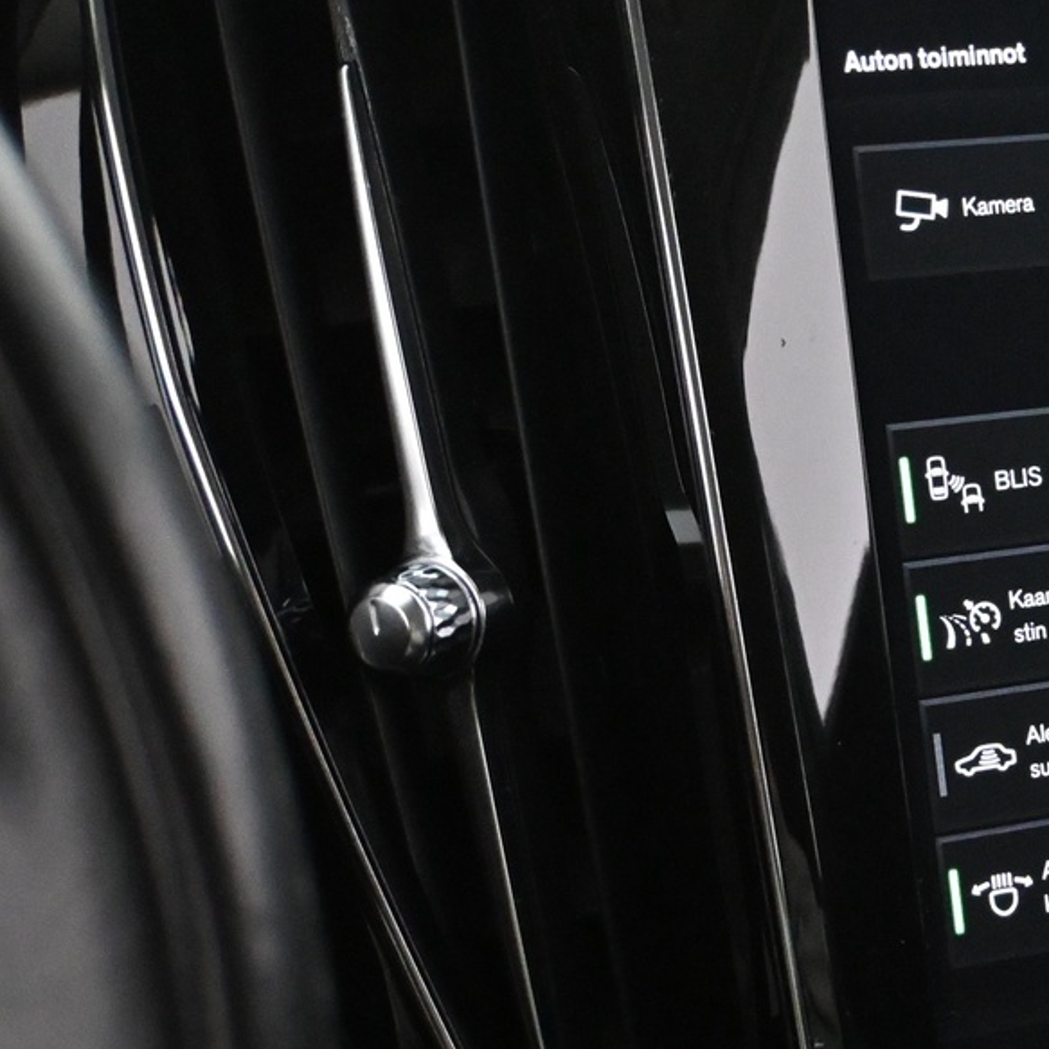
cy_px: 599
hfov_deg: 19.2
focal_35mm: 87
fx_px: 2975
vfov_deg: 20.0
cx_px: 1141
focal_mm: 24.5
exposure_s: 1/60
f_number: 4.2
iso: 6400
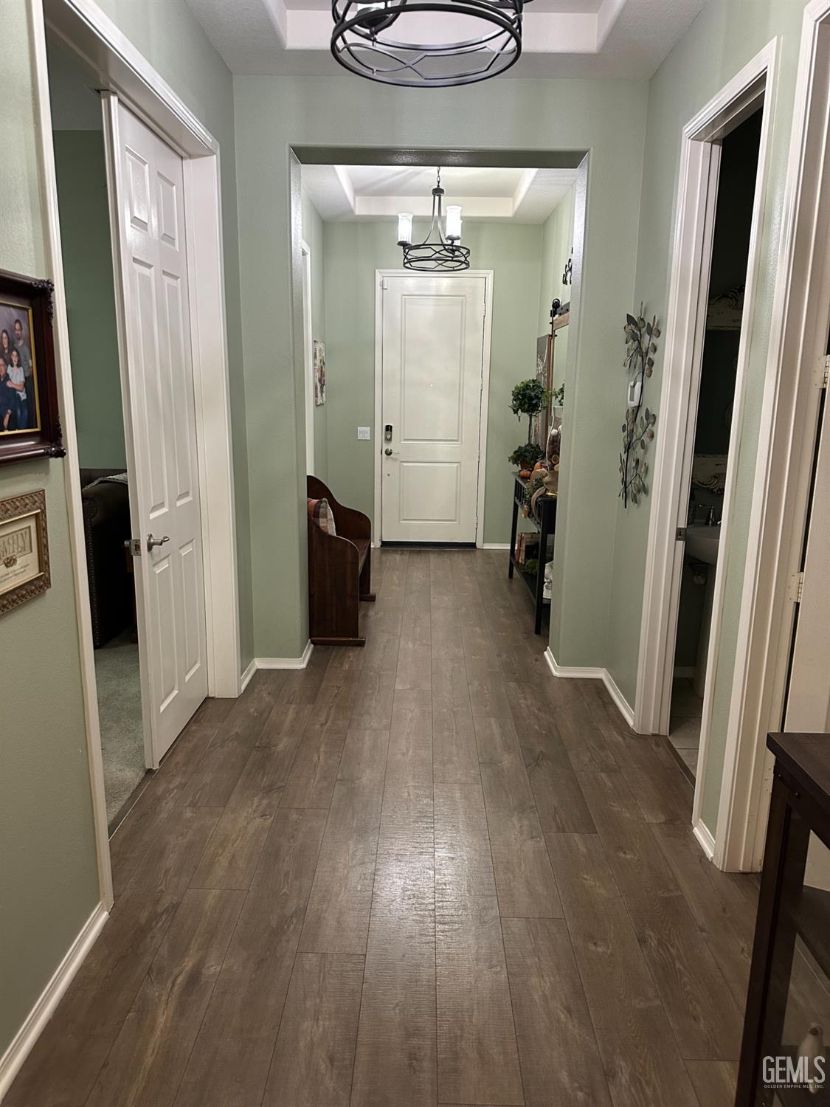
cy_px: 554
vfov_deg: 71.6
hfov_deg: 56.8
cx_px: 415
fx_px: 767
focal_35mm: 24
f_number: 1.78
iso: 250
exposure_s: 1/60
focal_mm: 6.86
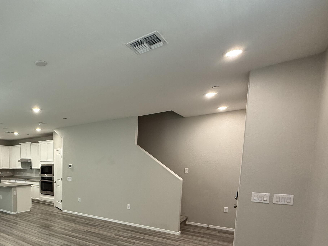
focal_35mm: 23
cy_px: 190
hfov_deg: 66.3
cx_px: 60
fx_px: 218
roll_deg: +0.0
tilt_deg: -6.2
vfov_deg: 55.5
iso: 200
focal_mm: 2.22
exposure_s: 1/60
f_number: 2.2
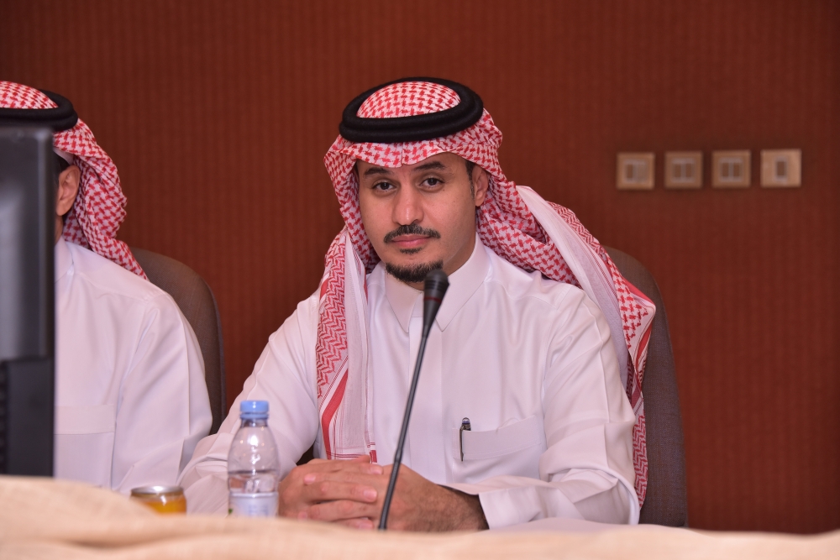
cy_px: 280
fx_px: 2614
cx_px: 420
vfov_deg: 12.2
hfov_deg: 18.3
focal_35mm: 112
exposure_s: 1/80
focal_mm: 112
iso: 500
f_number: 5.3
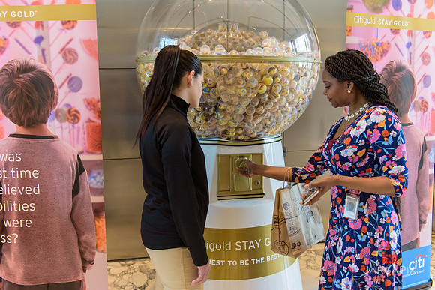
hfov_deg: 50.7
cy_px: 145
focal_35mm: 38
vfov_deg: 35.1
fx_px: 459
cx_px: 218
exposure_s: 1/125
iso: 1250
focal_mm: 38
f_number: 3.2
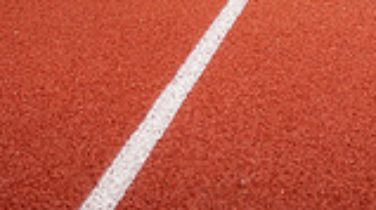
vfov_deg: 10.5
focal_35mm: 101
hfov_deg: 21.1
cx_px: 123
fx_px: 1006
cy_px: -276
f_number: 4.5
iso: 160
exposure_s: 1/1250
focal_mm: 34
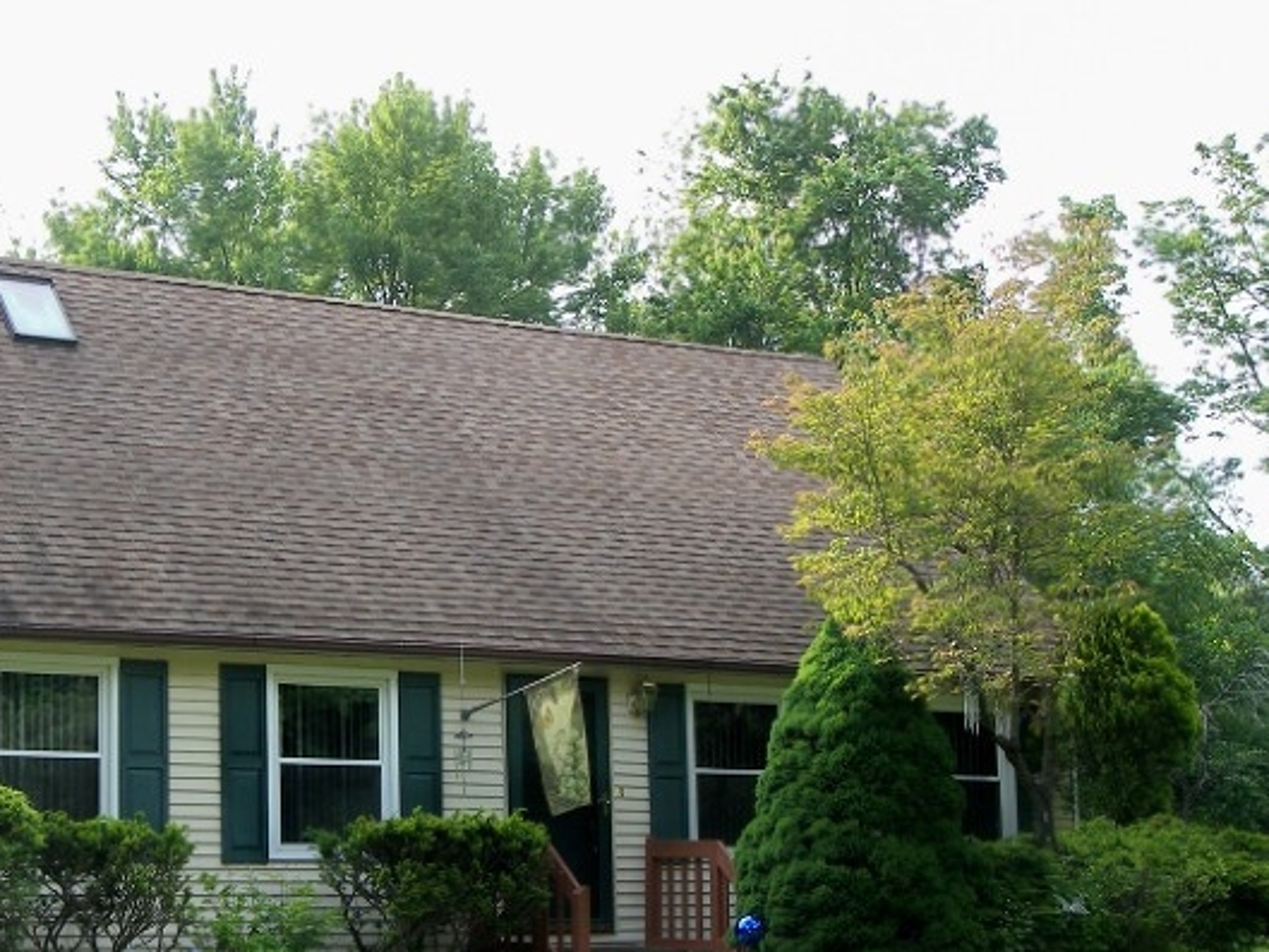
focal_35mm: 68
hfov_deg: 28.3
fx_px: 2493
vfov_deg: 21.5
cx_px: 379
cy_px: 659
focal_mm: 9.4
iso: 50
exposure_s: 1/200
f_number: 3.6
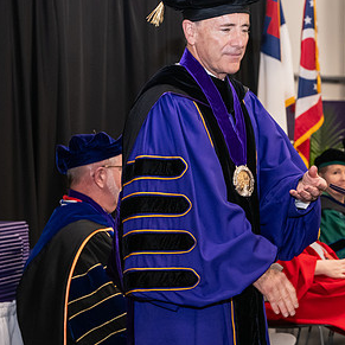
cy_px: 150
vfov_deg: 16.6
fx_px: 1184
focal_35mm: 105
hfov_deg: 16.3
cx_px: 320
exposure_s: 1/125
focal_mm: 62
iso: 2500
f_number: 5
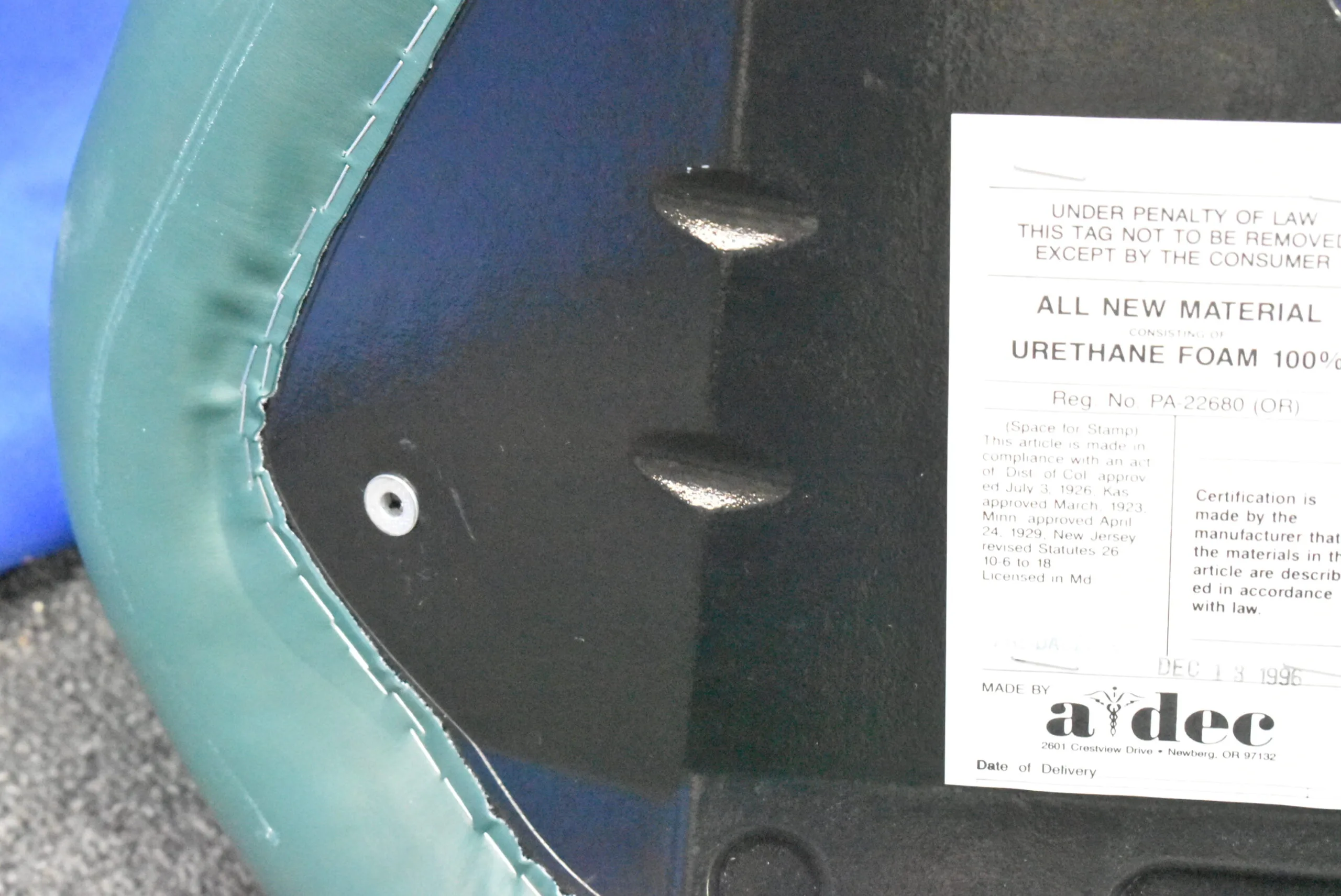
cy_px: 448
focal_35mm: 82
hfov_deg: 24.6
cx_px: 670
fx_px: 3075
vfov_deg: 16.6
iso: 25600
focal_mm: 55
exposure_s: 1/40
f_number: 8
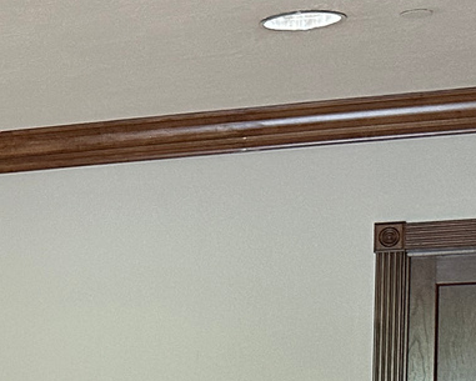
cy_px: 617
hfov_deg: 14.2
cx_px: -266
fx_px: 1776
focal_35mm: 126
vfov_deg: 11.6
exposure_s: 1/60
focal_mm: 6.86
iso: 320
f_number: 1.78
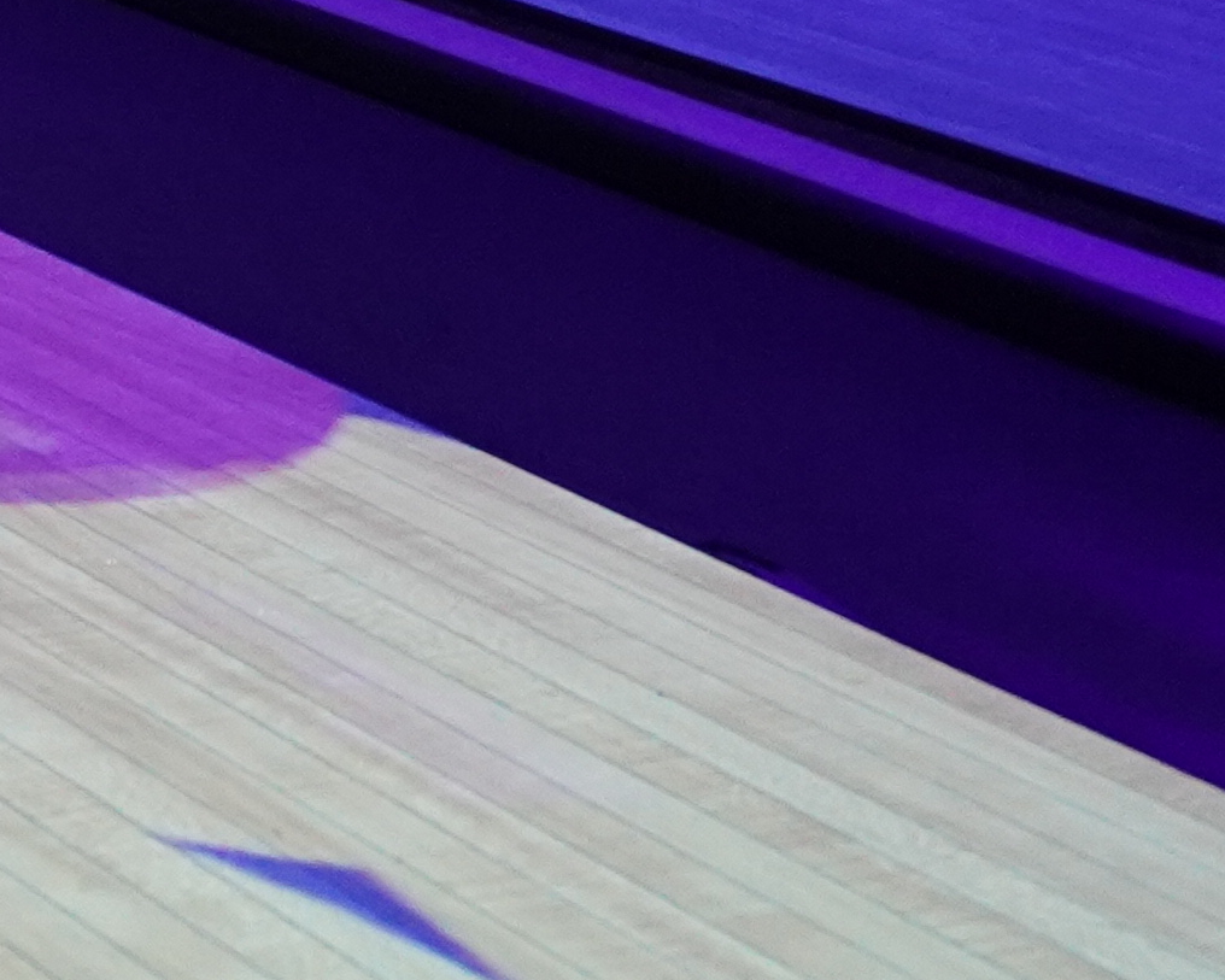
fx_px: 4822
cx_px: -849
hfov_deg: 13.3
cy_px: 121
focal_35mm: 133
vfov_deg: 11.5
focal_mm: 24
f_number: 4
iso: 6400
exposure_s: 1/160
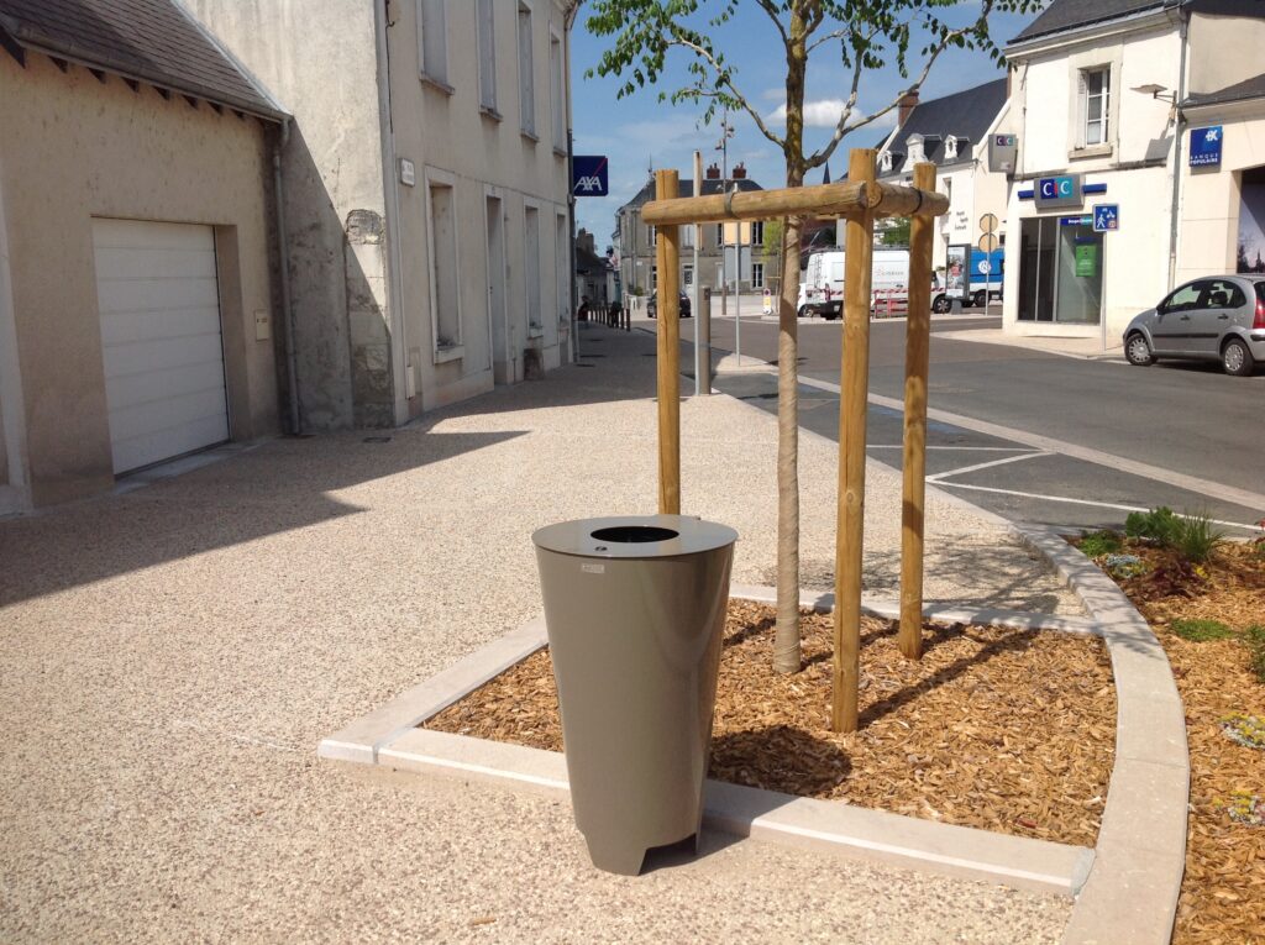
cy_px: 472
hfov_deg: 52.7
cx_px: 632
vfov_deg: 40.6
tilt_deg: -11.1
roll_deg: -1.1
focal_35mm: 35
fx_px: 1277
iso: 50
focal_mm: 4.28
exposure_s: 1/3030
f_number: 2.4
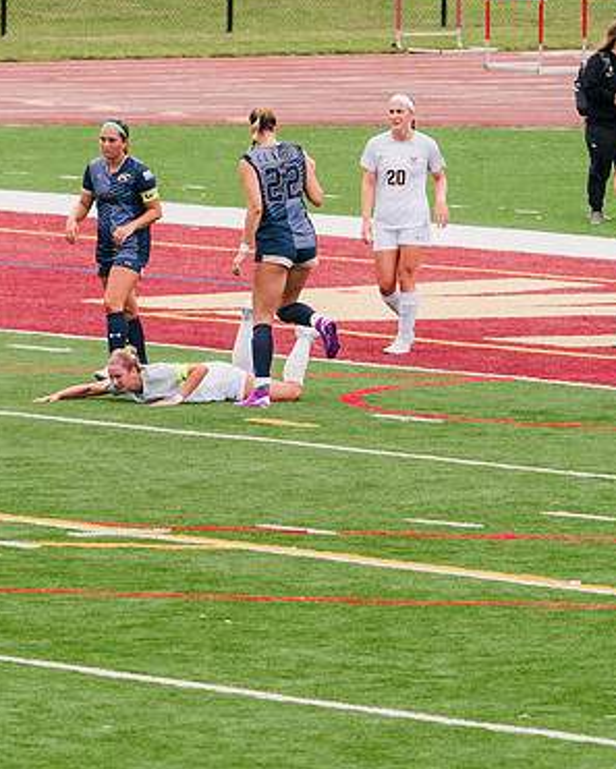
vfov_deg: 4.2
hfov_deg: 3.3
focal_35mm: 463
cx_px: 167
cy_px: 427
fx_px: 10547
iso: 640
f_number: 5.6
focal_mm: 200
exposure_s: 1/1600
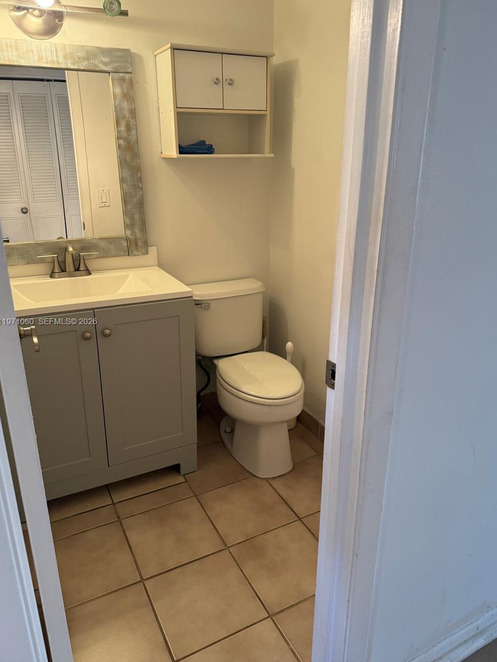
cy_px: 322
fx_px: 479
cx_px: 250
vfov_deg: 69.4
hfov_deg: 54.9
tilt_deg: -20.3
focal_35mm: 25
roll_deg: -0.3
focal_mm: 6.76
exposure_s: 1/60
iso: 125
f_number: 1.78
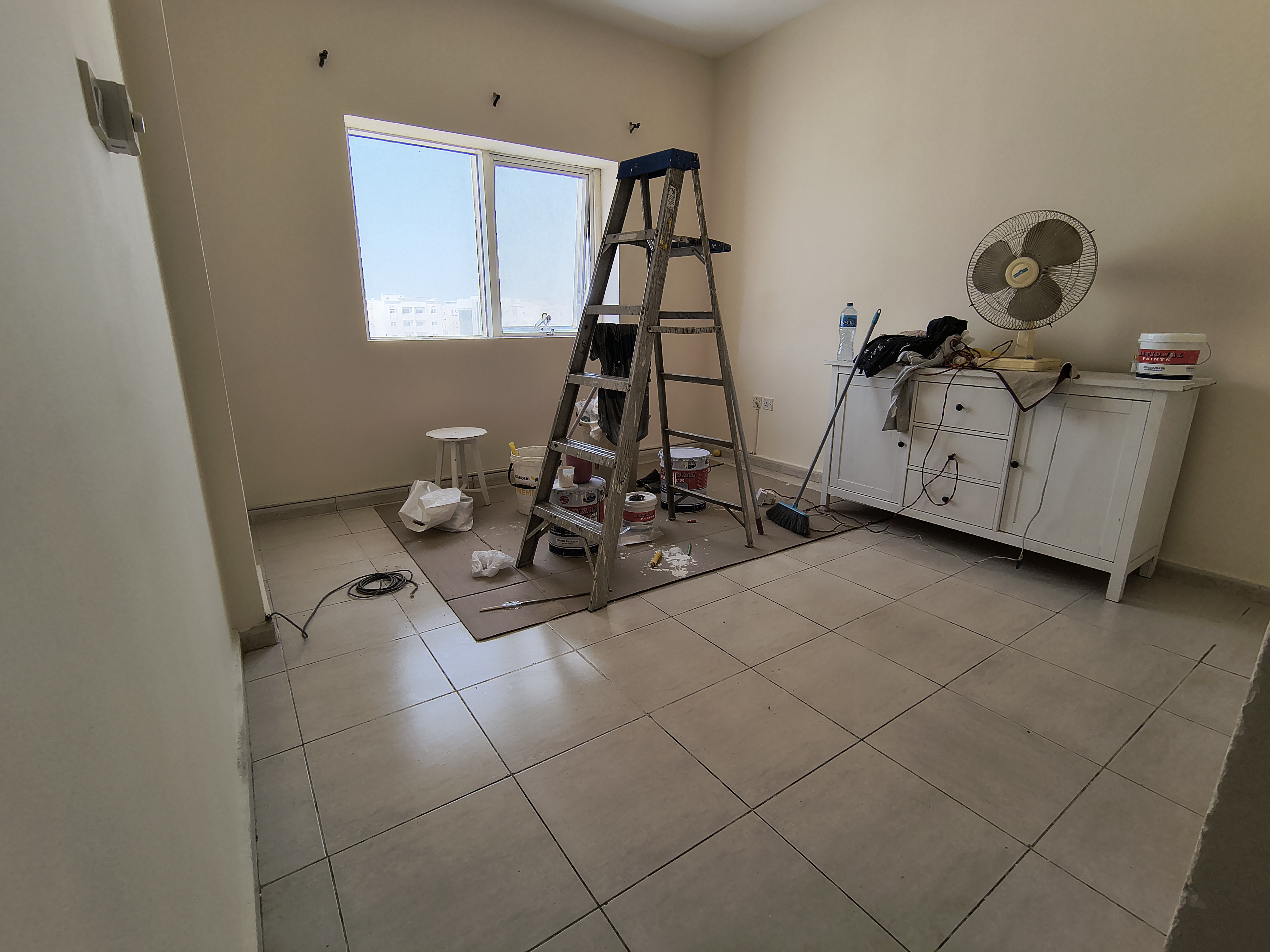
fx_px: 440
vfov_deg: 94.5
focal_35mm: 12
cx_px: 635
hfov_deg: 110.5
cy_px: 476
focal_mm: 2.13
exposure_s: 1/100
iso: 165
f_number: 2.2
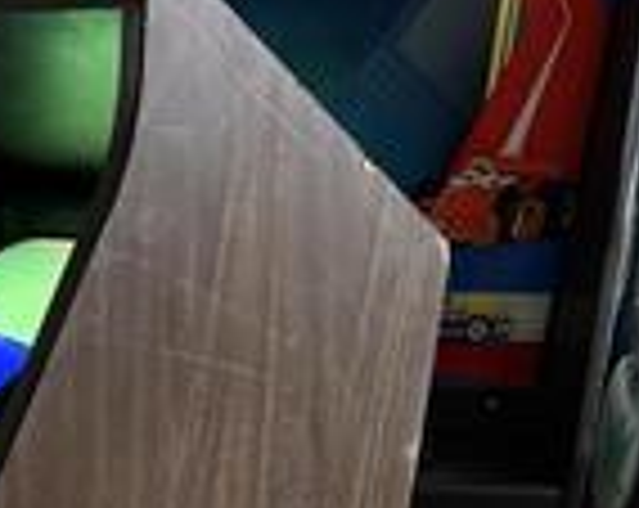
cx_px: 29
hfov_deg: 27.4
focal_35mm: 66
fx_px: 1246
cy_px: 782
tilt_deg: -28.6
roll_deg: -0.8
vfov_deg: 19.7
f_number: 1.78
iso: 1000
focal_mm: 6.76
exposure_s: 1/30
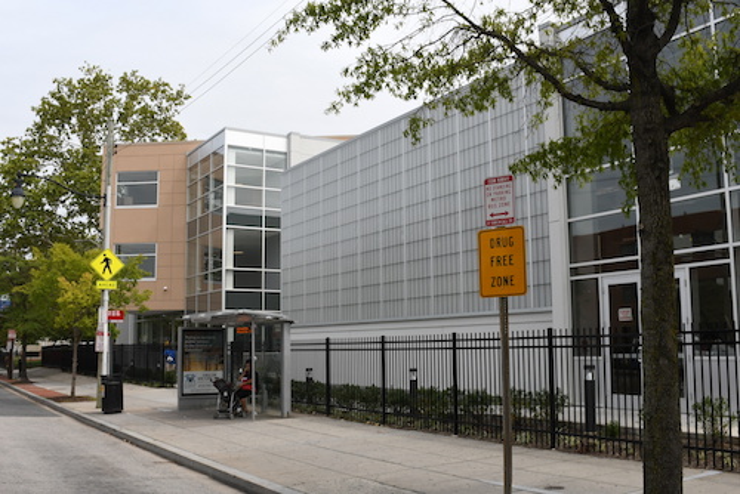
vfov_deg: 36.9
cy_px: 247
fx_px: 740
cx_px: 370
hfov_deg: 53.1
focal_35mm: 36
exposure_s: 1/320
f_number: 13
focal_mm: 18
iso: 320
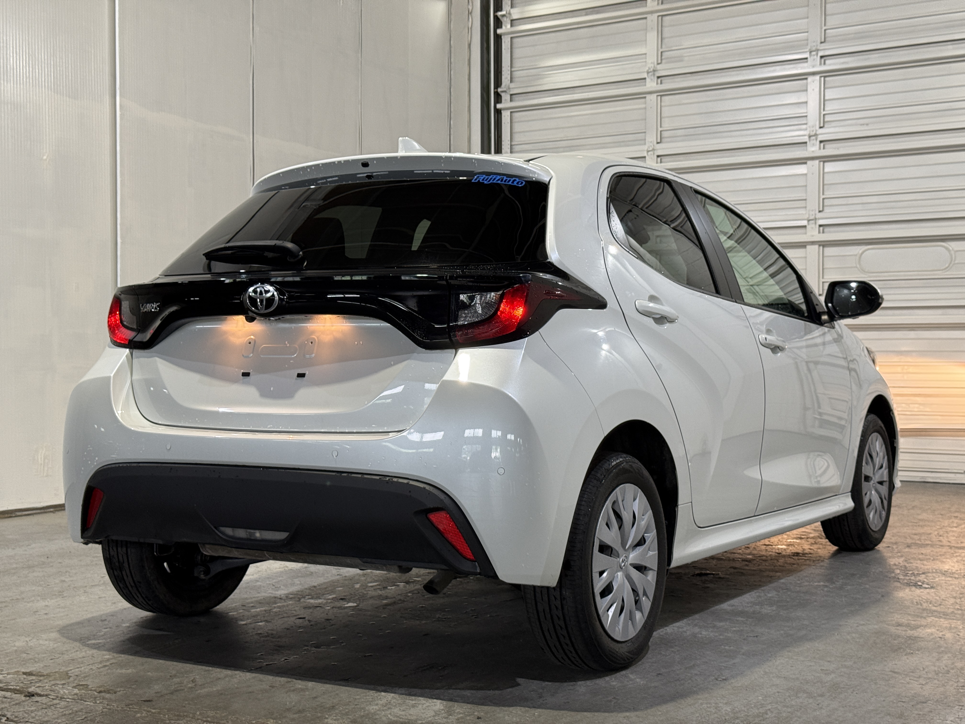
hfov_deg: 39.7
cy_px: 362
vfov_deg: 30.3
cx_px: 482
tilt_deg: -0.4
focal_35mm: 48
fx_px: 1338
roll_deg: +0.2
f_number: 1.78
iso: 100
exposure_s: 1/60
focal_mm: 6.76
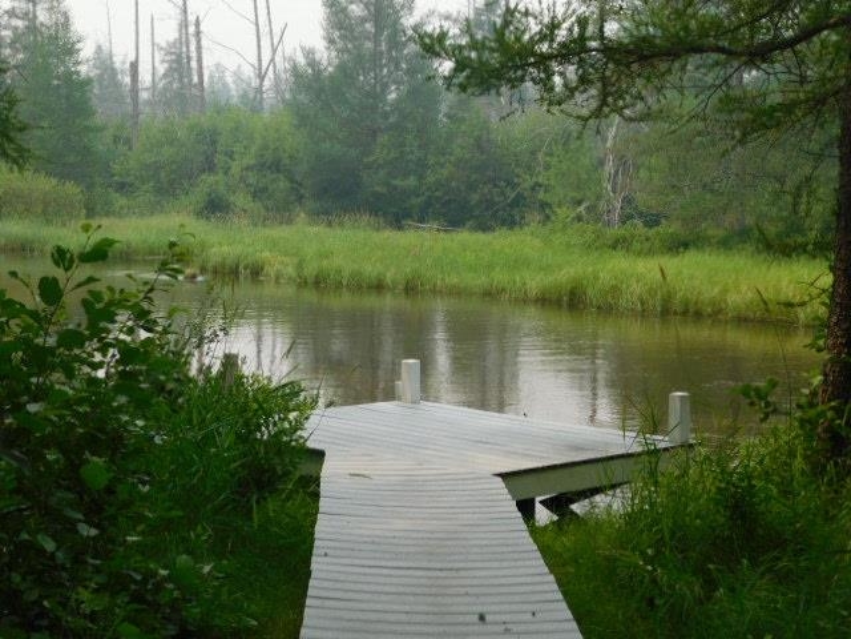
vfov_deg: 22.3
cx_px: 426
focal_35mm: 66
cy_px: 320
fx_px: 1623
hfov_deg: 29.4
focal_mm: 11.7
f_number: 4.2
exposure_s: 1/640
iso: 125
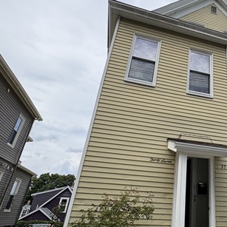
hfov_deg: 48.3
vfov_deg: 52.3
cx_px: 194
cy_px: 95
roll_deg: -1.8
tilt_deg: +32.2
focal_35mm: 31
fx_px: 230
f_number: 2.2
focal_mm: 2.22
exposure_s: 1/1178
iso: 50
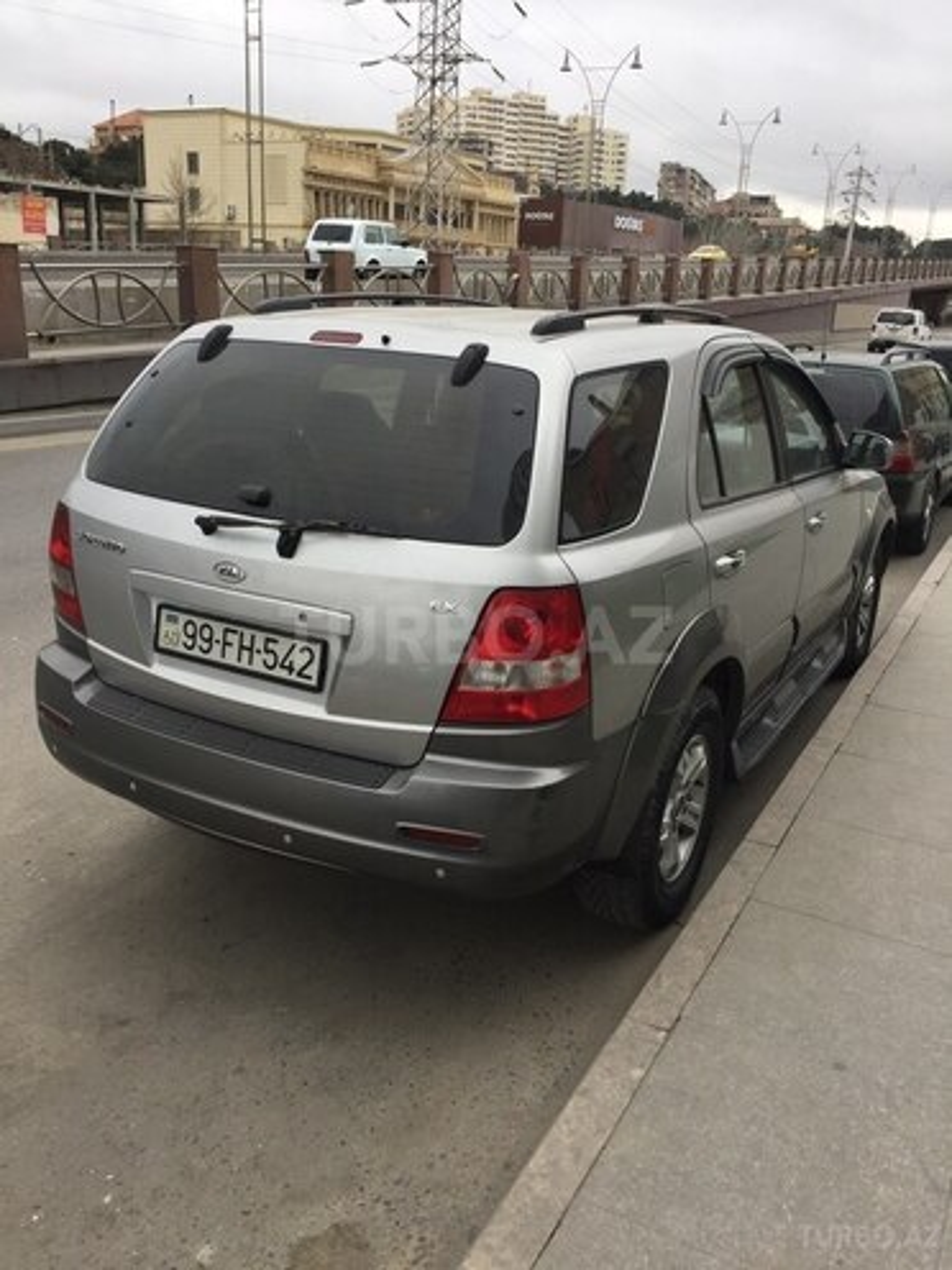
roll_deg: -2.8
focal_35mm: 29
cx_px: 476
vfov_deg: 61.7
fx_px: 1063
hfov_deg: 48.2
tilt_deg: -16.9
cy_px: 635
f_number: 2.2
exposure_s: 1/403
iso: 32
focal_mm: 4.15
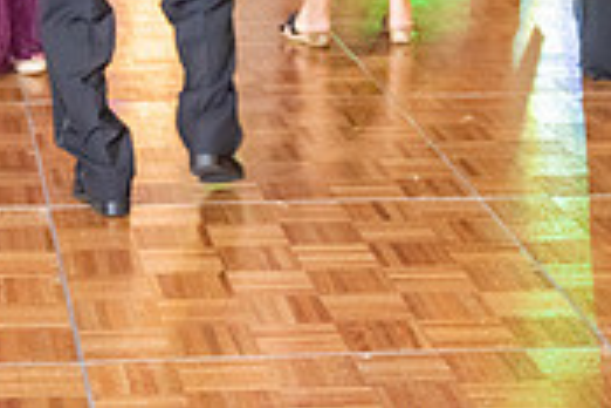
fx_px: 2257
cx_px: 239
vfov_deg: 9.9
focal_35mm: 133
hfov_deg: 15.4
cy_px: -269
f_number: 2.8
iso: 1600
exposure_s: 1/125
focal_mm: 40
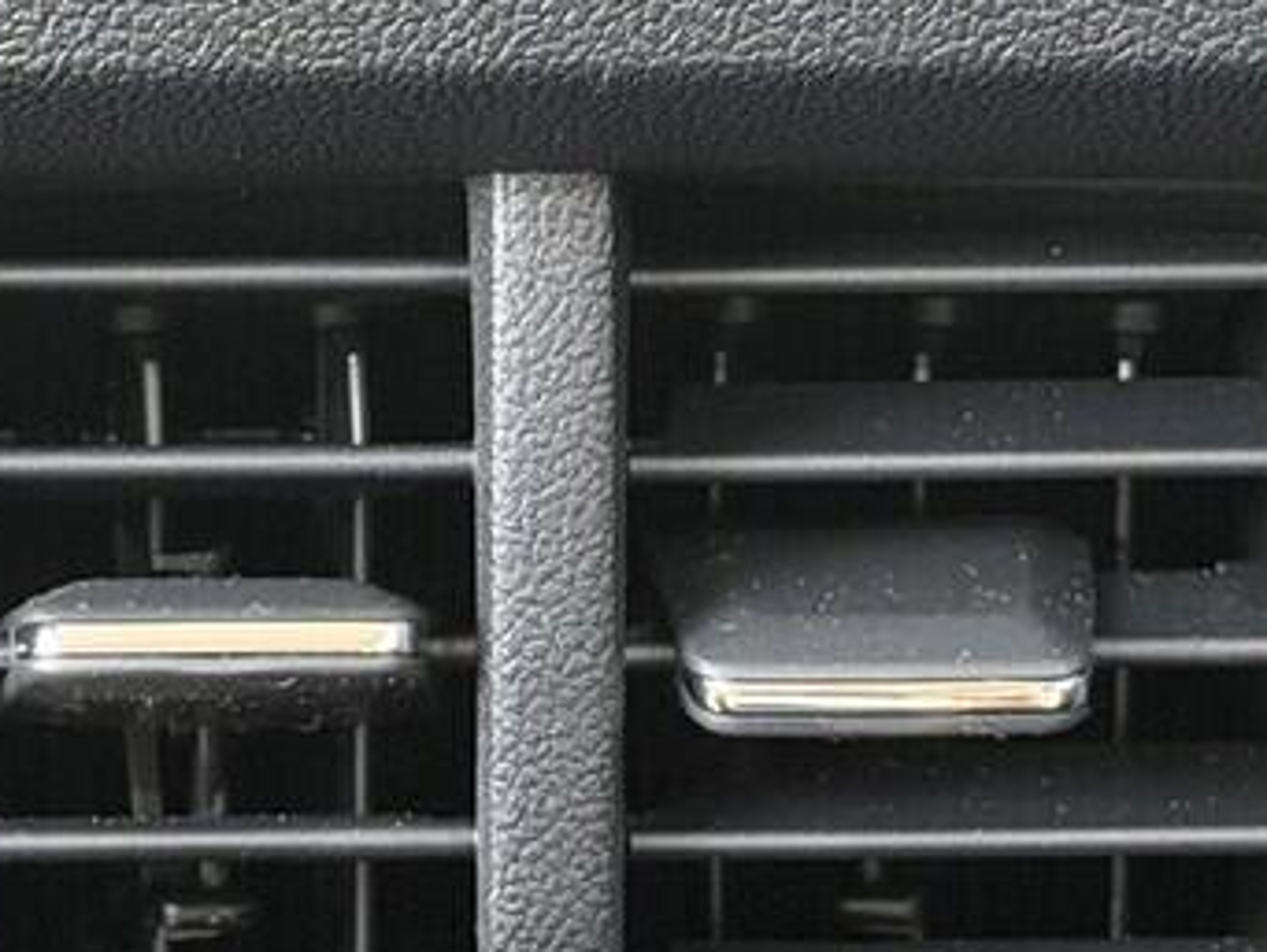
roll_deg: -0.8
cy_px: 70
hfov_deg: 9.8
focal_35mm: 202
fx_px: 7399
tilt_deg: -27.3
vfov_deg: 7.3
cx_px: 478
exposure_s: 1/50
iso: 250
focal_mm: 6.76
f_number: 1.78
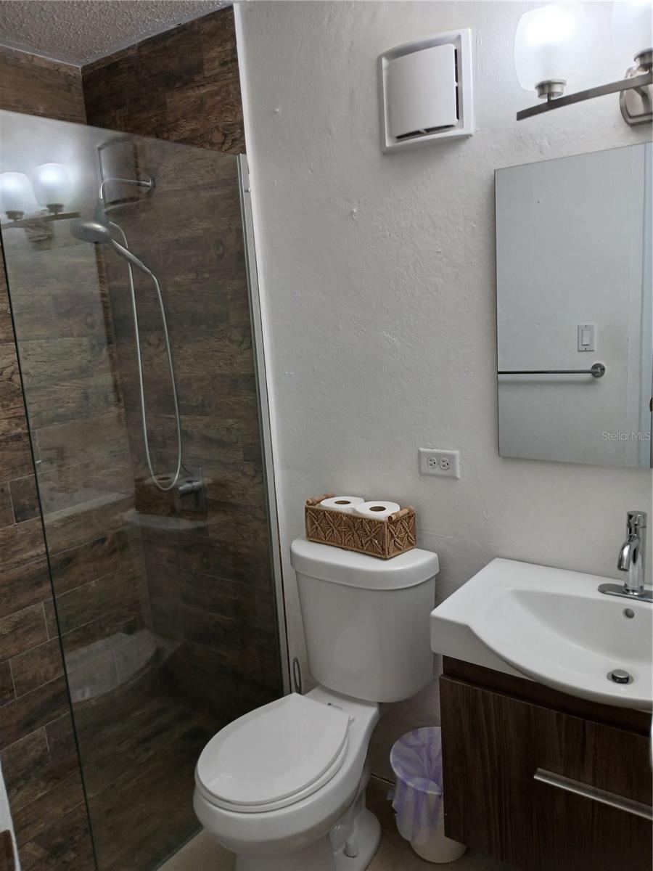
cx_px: 326
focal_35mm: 26
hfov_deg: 53.1
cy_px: 436
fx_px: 654
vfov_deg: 67.3
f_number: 1.8
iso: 100
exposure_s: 1/60
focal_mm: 3.98
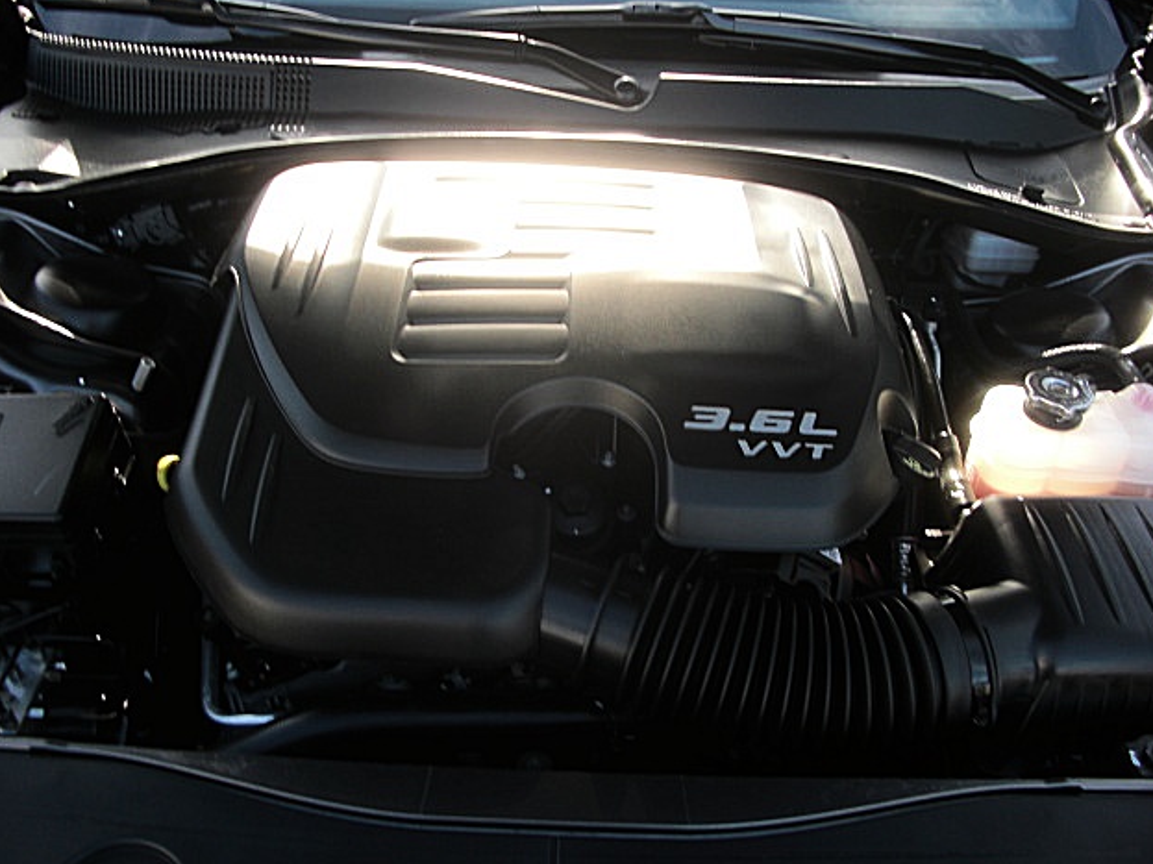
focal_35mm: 37
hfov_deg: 50.1
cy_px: 435
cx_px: 585
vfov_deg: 38.7
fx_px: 1232
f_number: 2.8
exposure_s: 1/100
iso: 50
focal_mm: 6.3
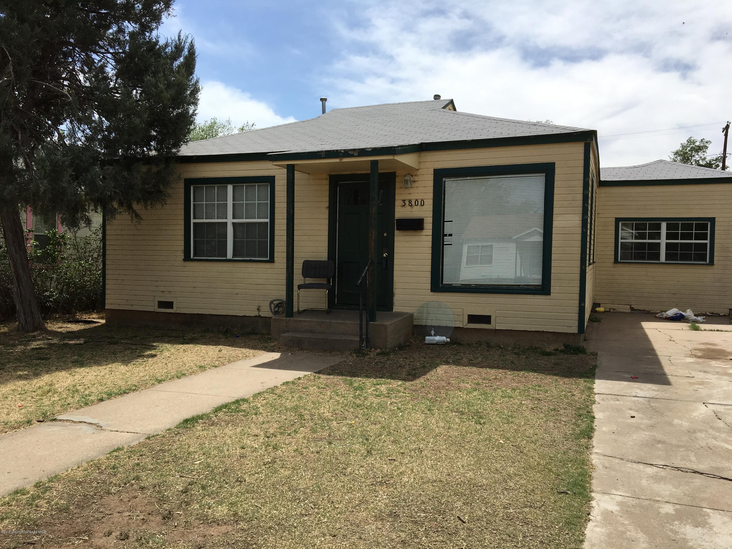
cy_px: 274
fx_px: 613
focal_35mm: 29
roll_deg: -1.4
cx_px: 366
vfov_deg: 48.2
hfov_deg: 61.7
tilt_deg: -1.7
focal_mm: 4.15
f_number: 2.2
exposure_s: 1/2653
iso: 25
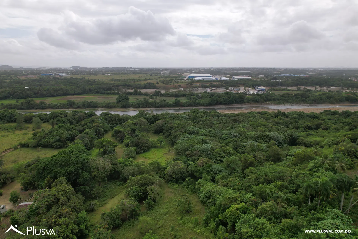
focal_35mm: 22
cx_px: 179
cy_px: 120
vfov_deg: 57.2
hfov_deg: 78.6
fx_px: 219
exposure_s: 1/80
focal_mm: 8.38
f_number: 2.8
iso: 100
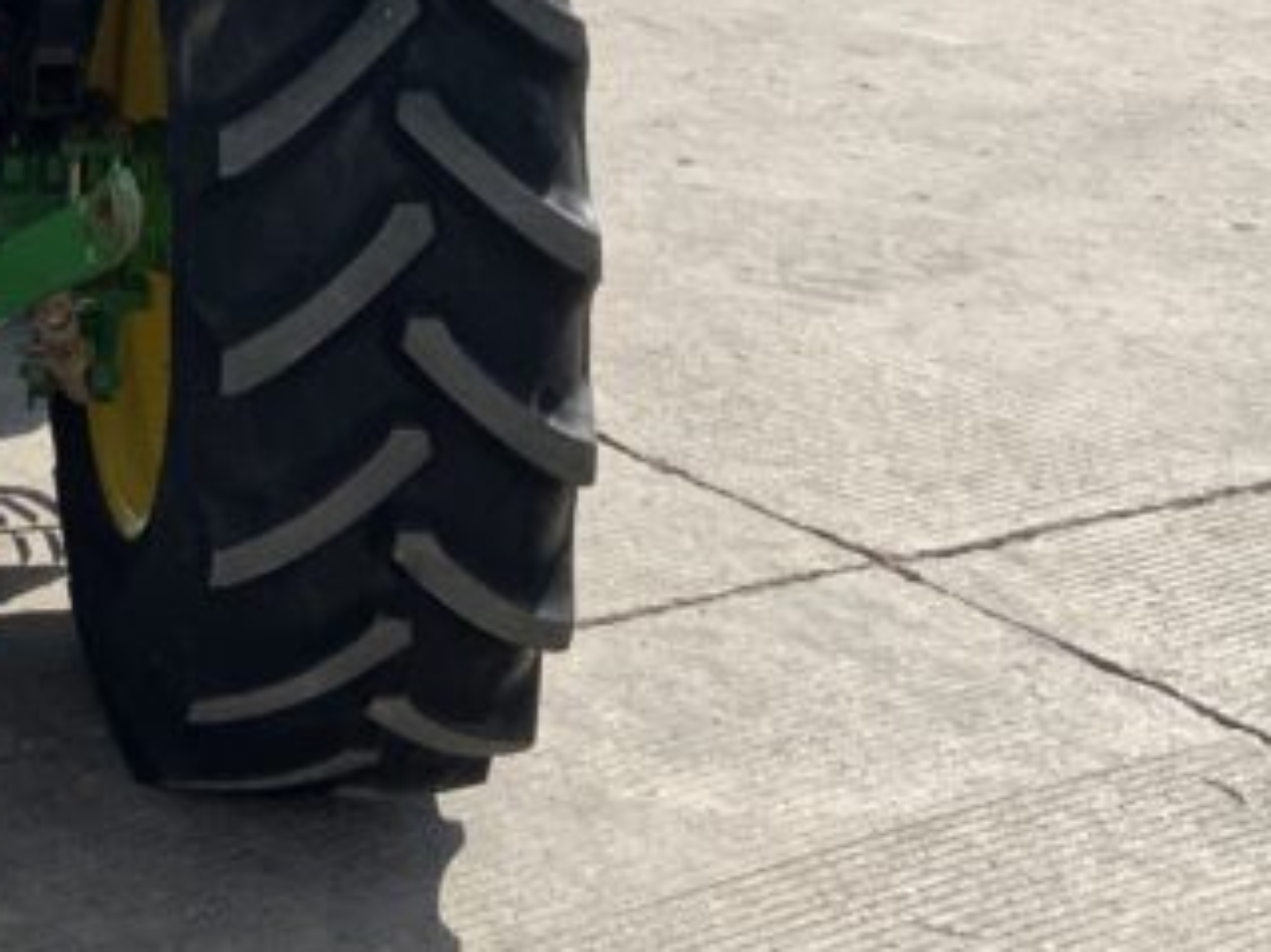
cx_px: 8
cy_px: -283
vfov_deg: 15.2
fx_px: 3413
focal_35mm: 93
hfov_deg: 20.4
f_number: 1.8
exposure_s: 1/1984
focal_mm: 3
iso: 16
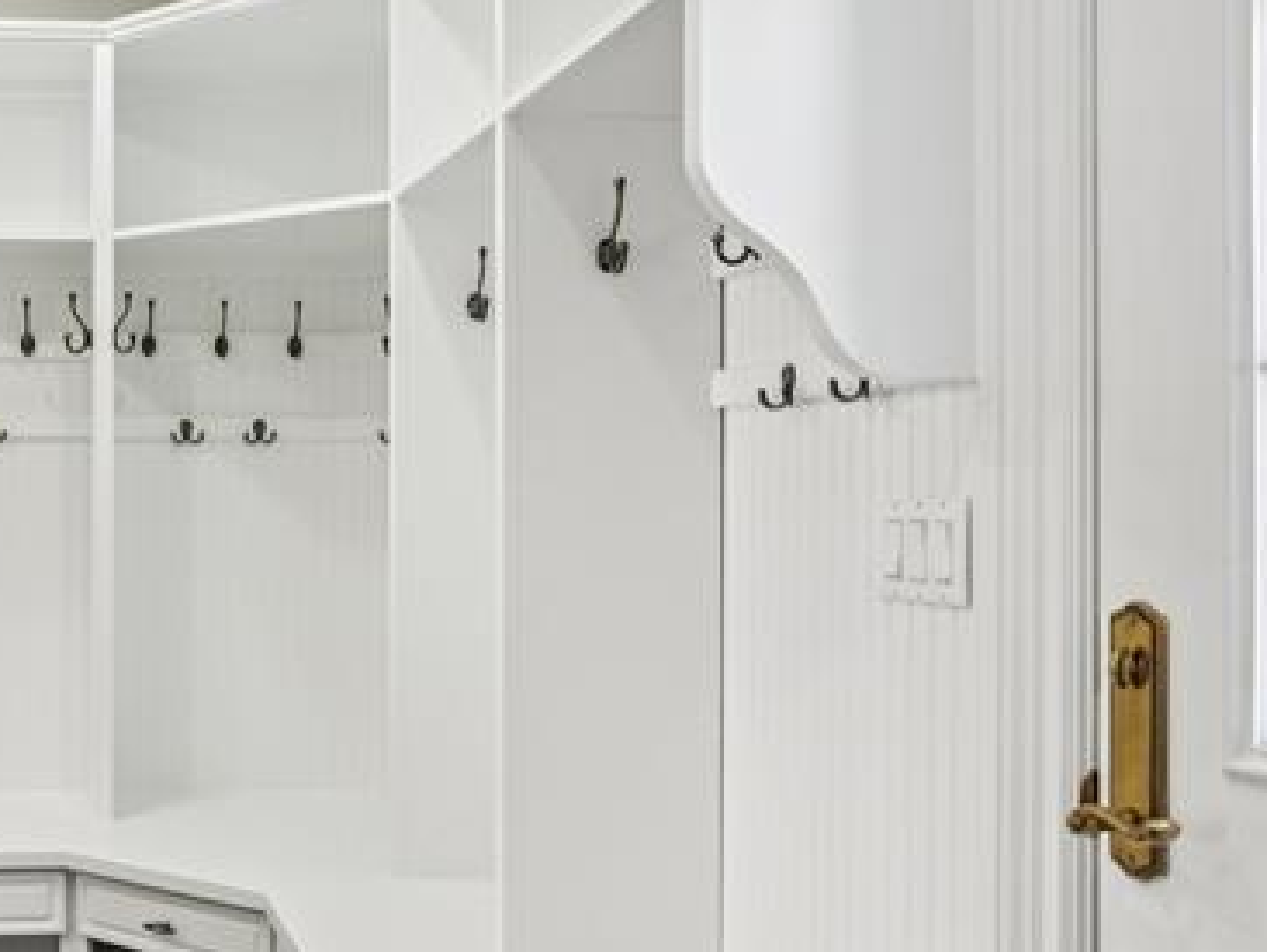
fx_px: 1624
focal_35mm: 44
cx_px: 114
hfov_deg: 39.4
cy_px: 485
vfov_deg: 32.7
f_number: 9
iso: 400
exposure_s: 1/20
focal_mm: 16.5
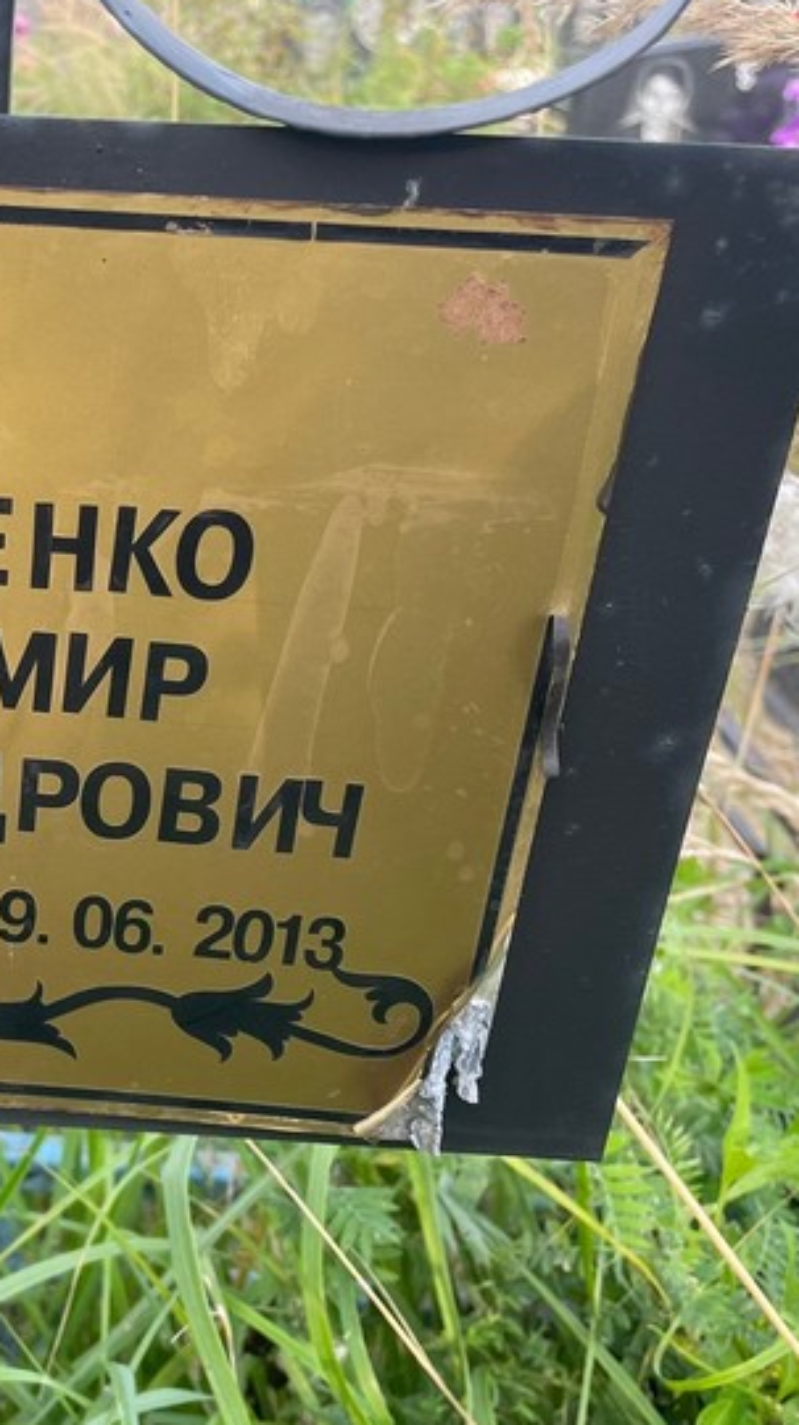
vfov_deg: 48.4
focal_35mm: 42
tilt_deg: -25.0
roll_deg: -1.1
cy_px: 755
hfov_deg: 26.5
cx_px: -40
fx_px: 1585
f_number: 1.6
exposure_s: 1/244
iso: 32
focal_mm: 4.2
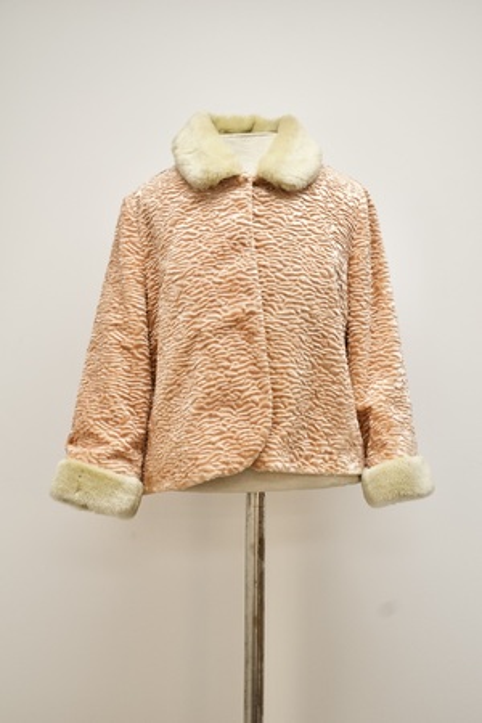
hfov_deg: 20.2
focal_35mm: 68
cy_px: 362
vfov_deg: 29.9
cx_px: 241
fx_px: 1356
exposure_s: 1/125
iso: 1600
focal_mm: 45
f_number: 6.3
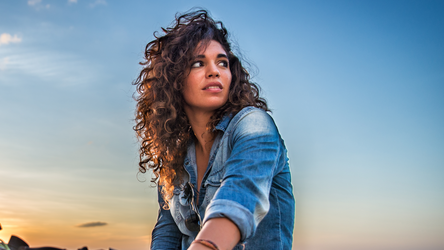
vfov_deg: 30.0
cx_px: 101
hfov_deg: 49.2
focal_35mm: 39
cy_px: 181
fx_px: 459
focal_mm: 24
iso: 160
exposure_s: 1/800
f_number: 2.8
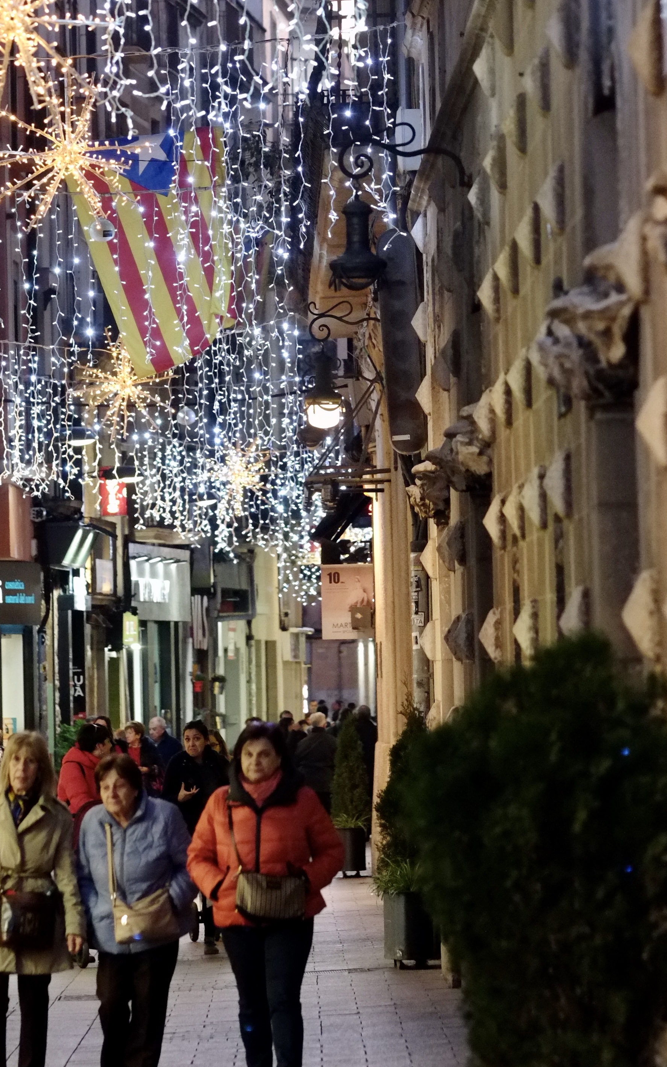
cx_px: 259
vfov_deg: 8.8
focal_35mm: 238
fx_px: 6921
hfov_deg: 5.5
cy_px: 242
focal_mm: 90
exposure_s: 1/250
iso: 3200
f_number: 2.8
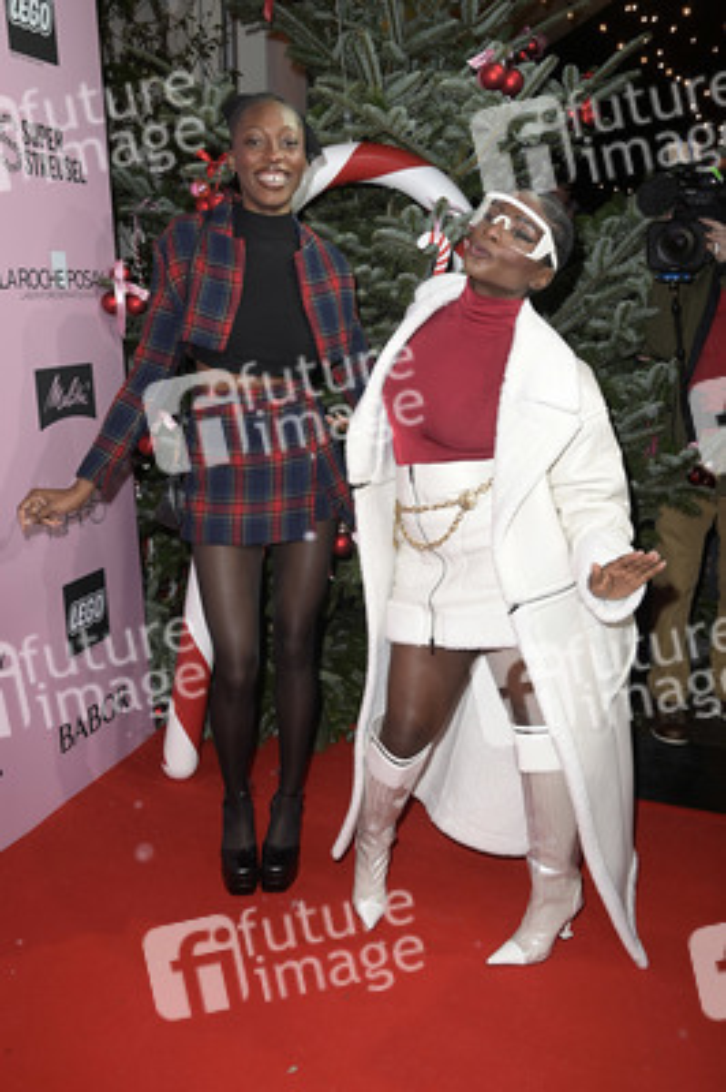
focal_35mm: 32
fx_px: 970
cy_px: 546
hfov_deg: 41.0
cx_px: 363
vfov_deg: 58.8
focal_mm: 32
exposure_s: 1/250
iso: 800
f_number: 5.6
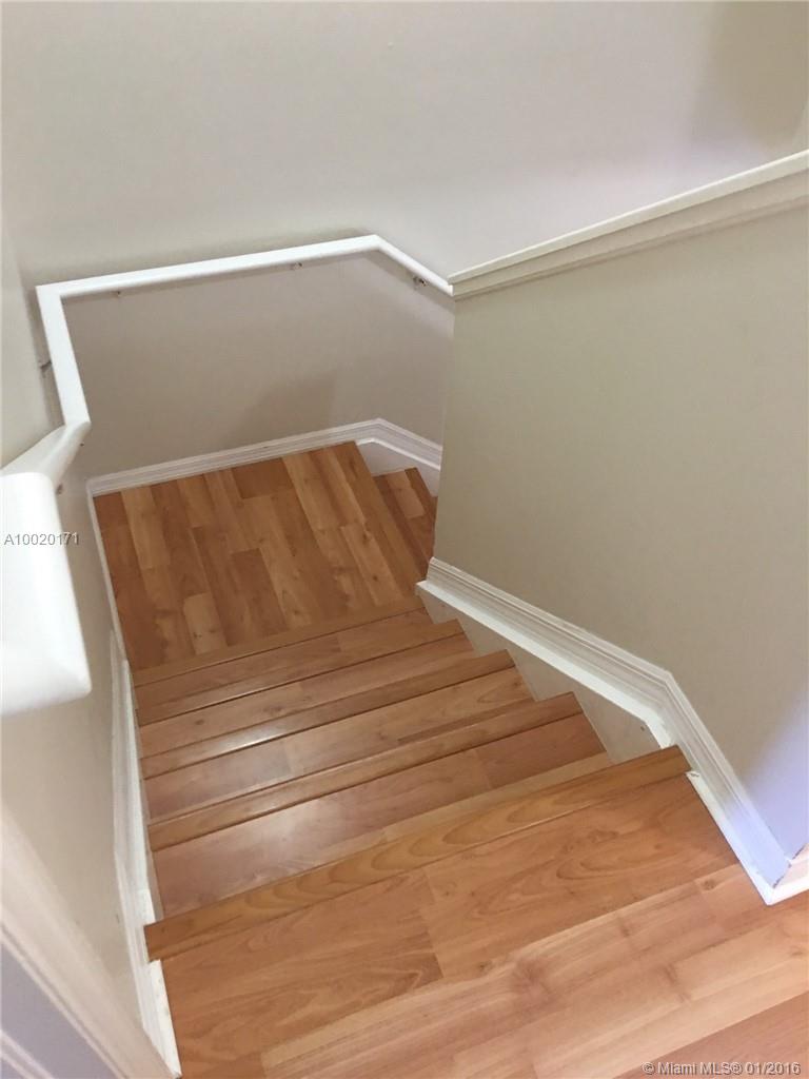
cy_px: 540
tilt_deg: -46.1
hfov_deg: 48.2
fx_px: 904
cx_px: 404
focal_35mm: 29
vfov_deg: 61.7
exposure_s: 1/10
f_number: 2.2
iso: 100
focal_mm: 4.15
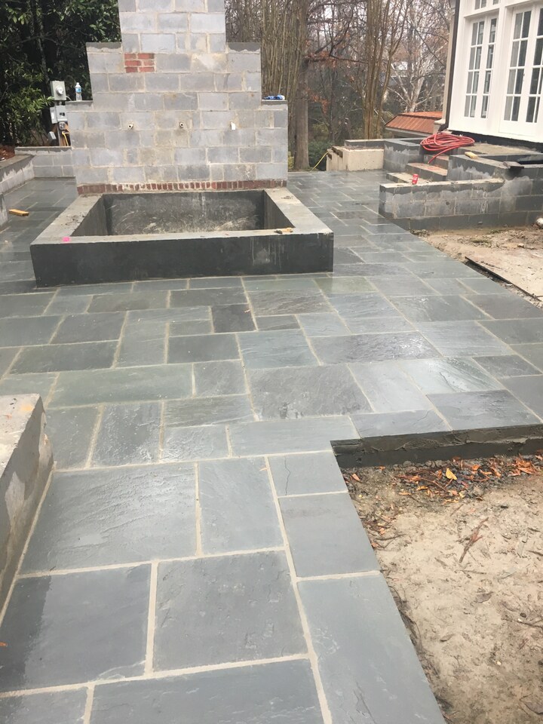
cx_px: 272
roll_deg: +0.5
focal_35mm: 29
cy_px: 362
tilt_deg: -23.8
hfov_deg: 48.2
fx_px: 607
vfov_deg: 61.7
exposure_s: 1/30
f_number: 2.2
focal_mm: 4.15
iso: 64
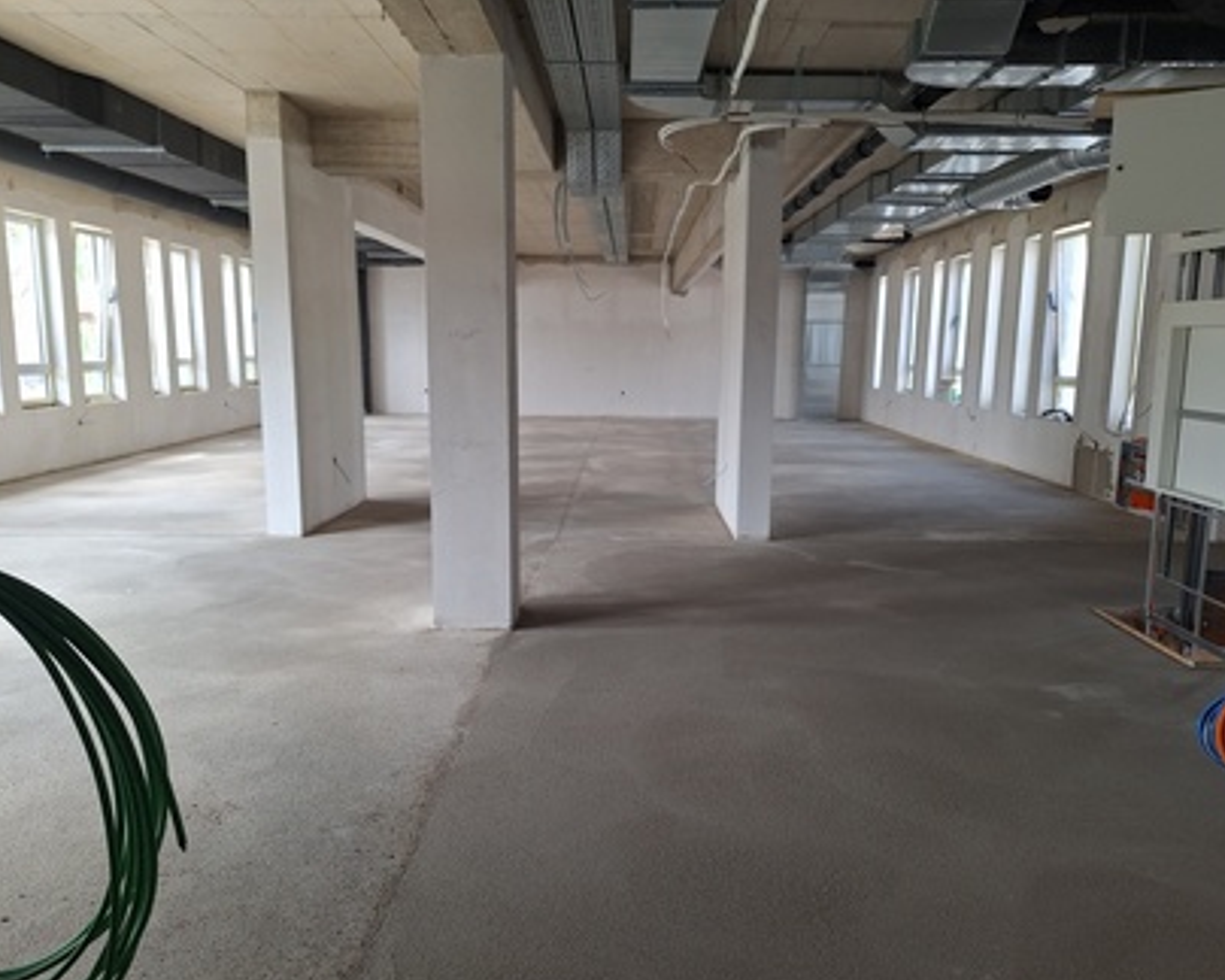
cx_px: 625
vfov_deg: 56.8
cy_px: 510
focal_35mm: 25
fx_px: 906
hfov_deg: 68.1
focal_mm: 5.54
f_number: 1.8
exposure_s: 1/50
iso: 50
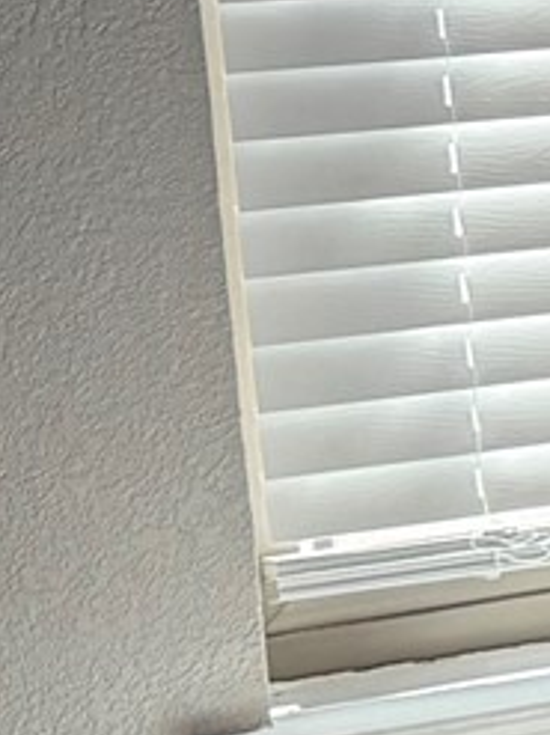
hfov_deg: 6.0
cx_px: 2369
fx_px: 4219
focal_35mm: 199
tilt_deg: -13.4
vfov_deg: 9.9
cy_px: 286
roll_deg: -0.7
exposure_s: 1/120
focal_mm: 6.76
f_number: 1.78
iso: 100
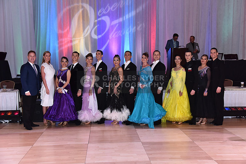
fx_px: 301
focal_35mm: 44
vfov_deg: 30.5
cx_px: 123
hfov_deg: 44.5
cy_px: 82
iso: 2000
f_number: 5
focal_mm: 44
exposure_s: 1/250
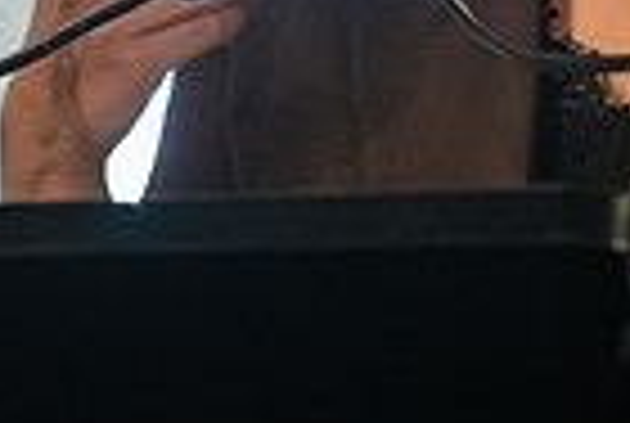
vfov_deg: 4.8
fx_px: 5068
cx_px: 644
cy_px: -151
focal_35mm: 289
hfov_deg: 7.1
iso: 4000
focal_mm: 70
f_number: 4.5
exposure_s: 1/320
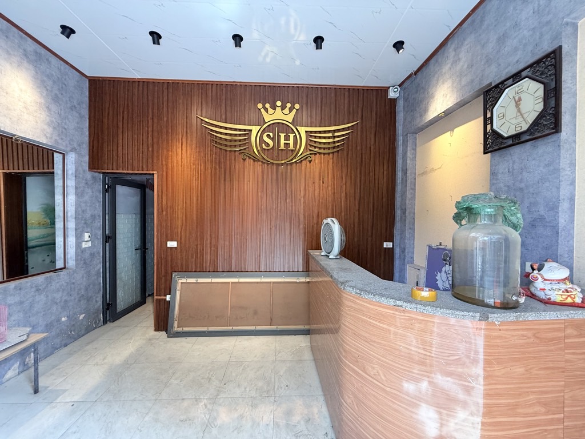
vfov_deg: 85.7
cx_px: 292
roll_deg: -0.8
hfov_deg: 102.1
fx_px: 237
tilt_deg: -0.3
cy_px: 220
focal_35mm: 14
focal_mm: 2.22
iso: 250
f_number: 2.2
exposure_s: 1/99
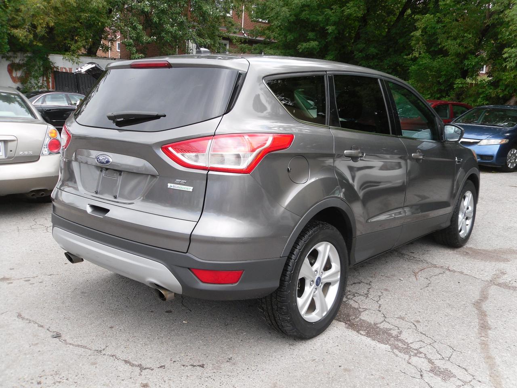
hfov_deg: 52.6
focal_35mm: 35
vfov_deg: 40.7
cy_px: 194
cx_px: 258
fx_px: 523
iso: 80
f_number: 3.5
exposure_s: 1/189
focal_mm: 6.3
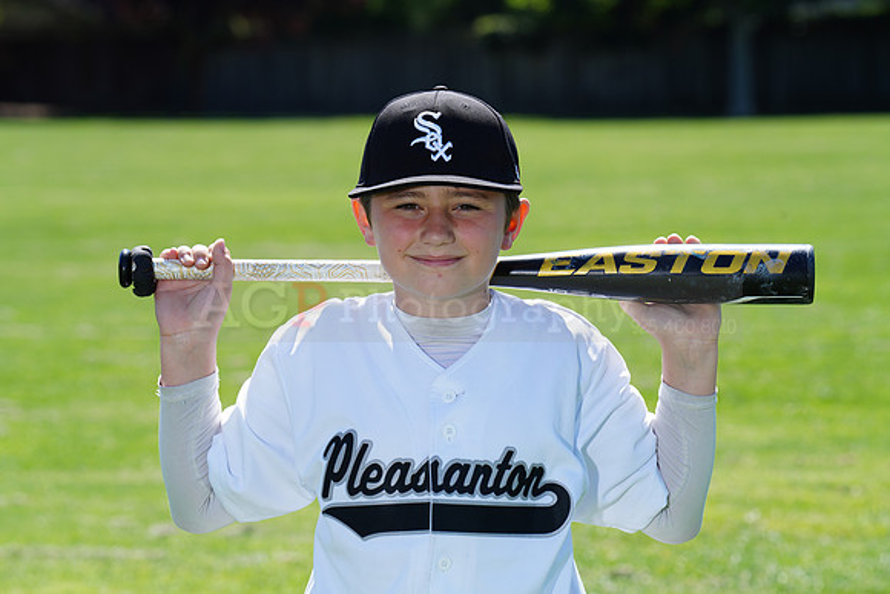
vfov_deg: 7.4
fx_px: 4599
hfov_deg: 11.1
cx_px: 445
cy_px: 297
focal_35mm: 186
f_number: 9
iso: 200
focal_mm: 186
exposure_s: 1/250
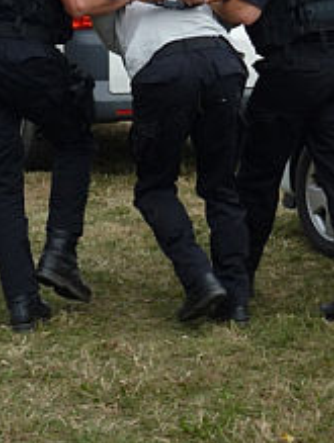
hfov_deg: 9.7
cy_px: 45
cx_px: 111
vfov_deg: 12.7
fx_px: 1975
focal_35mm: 154
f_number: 4
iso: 80
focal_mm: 13.3
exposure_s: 1/500
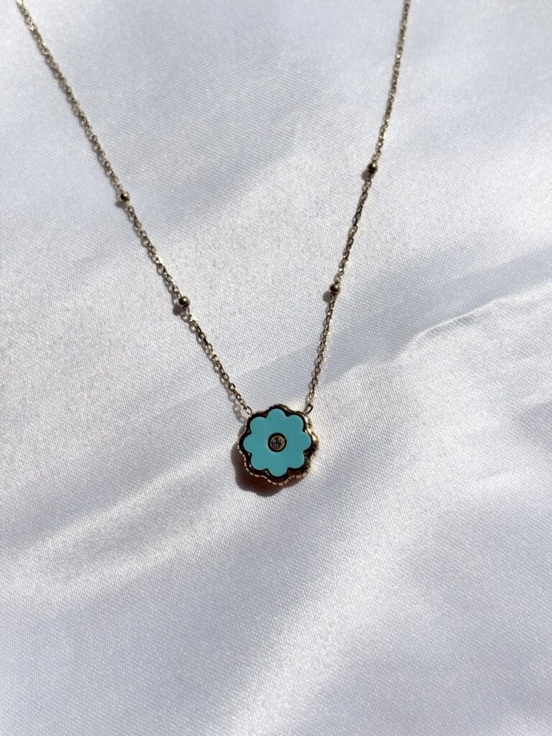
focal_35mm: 52
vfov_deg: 36.8
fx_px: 1106
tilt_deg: -67.3
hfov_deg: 28.0
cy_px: 368
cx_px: 276
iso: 32
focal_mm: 5.96
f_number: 1.6
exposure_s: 1/18519
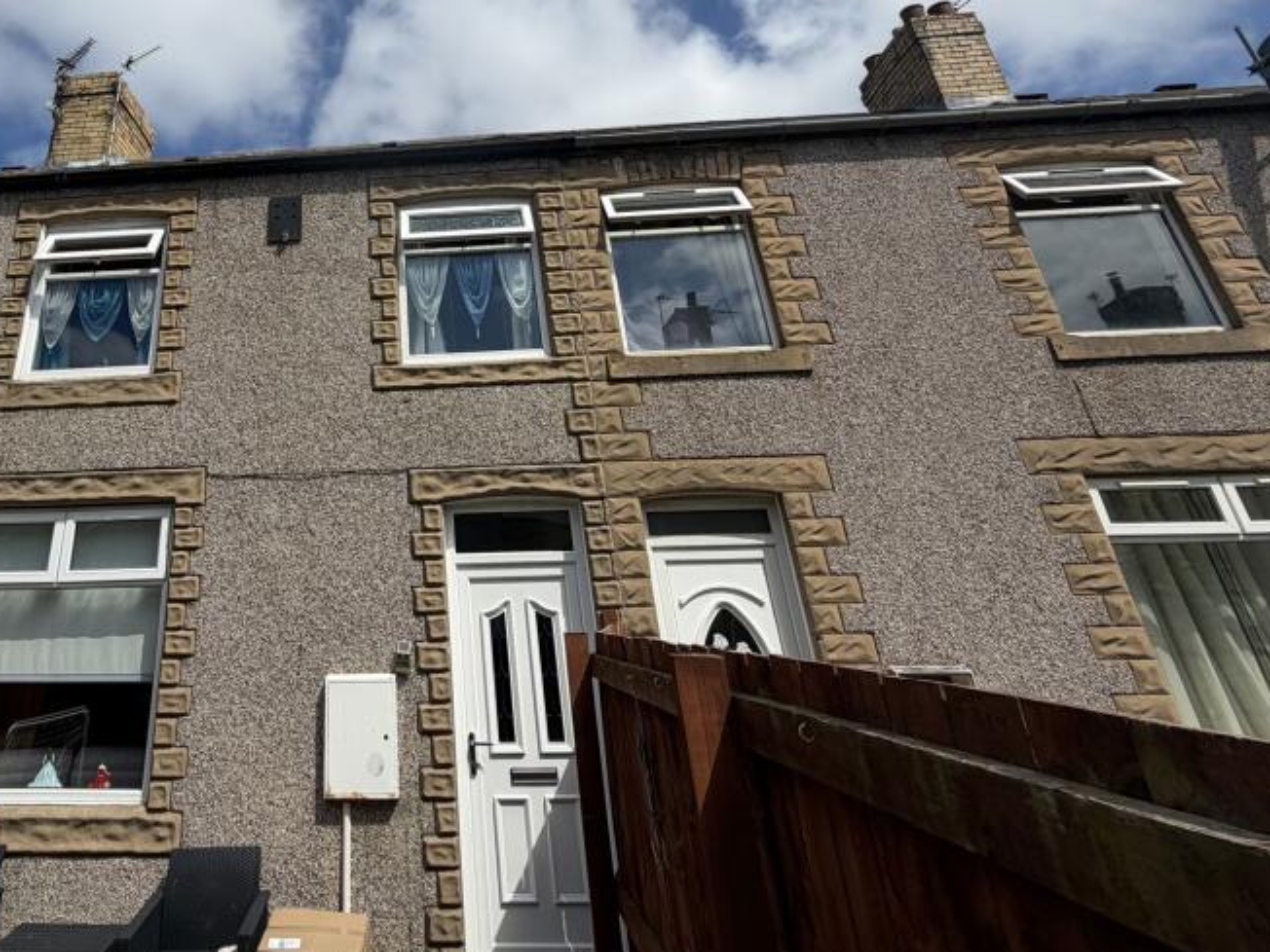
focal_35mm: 22
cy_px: 218
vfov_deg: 57.4
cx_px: 378
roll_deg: +1.4
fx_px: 807
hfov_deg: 73.0
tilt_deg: +26.1
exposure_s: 1/1368
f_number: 2.2
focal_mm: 2.22
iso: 20
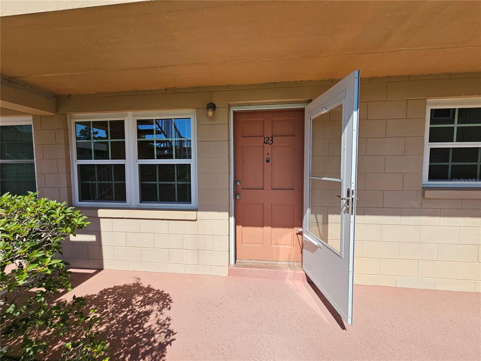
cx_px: 240
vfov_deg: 89.9
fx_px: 181
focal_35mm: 13
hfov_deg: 106.2
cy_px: 180
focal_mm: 2.2
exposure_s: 1/2163
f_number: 2.2
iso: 50
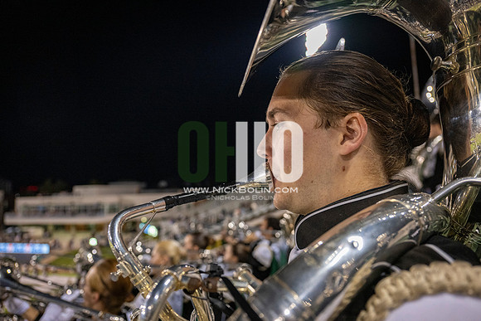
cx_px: 240
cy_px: 160
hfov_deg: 73.7
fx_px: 321
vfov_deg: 53.2
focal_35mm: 24
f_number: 3.2
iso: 2000
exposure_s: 1/500
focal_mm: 24
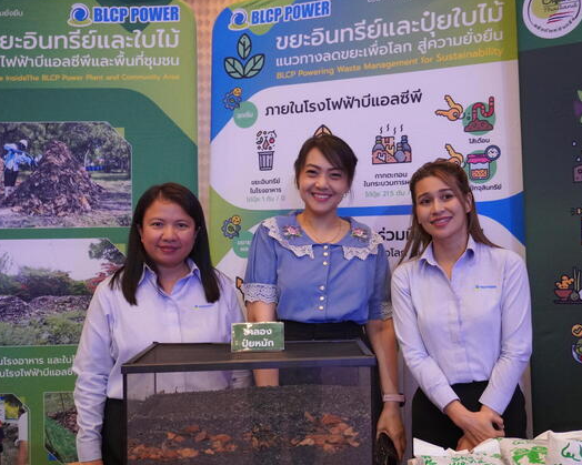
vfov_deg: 37.7
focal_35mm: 40
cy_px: 231
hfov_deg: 46.2
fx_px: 682
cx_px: 323
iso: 3200
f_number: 4
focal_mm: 23
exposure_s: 1/160
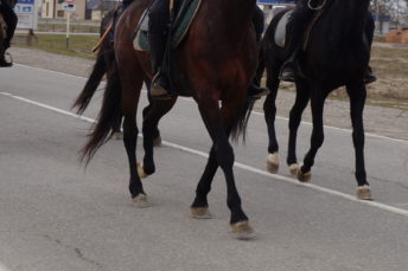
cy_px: -47
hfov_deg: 17.6
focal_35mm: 116
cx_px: 218
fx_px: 1314
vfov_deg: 11.6
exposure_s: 1/160
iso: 100
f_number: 10
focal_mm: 26
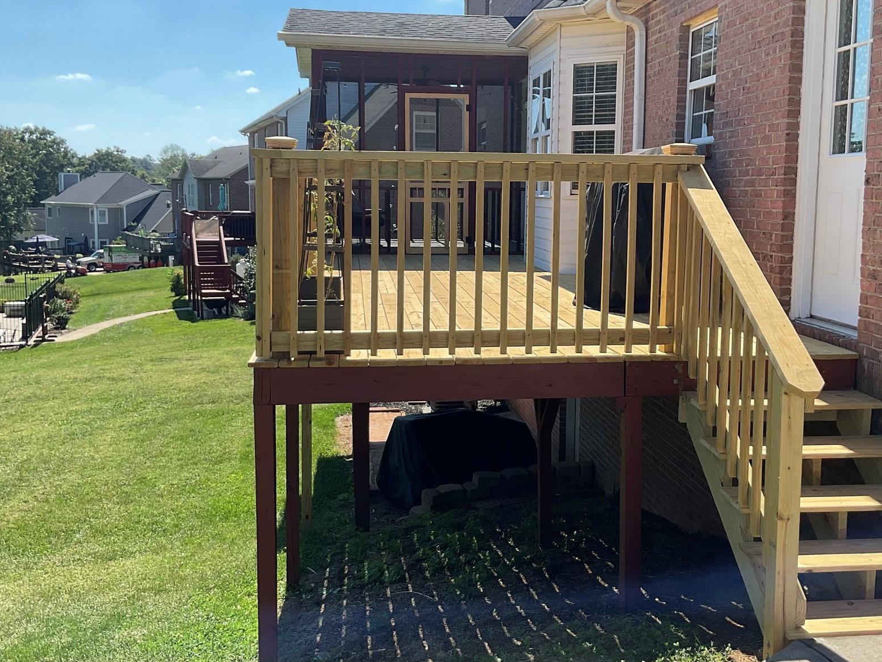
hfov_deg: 48.9
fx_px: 968
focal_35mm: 38
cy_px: 303
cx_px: 489
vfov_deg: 37.7
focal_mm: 3
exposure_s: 1/1144
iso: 16
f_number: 1.8
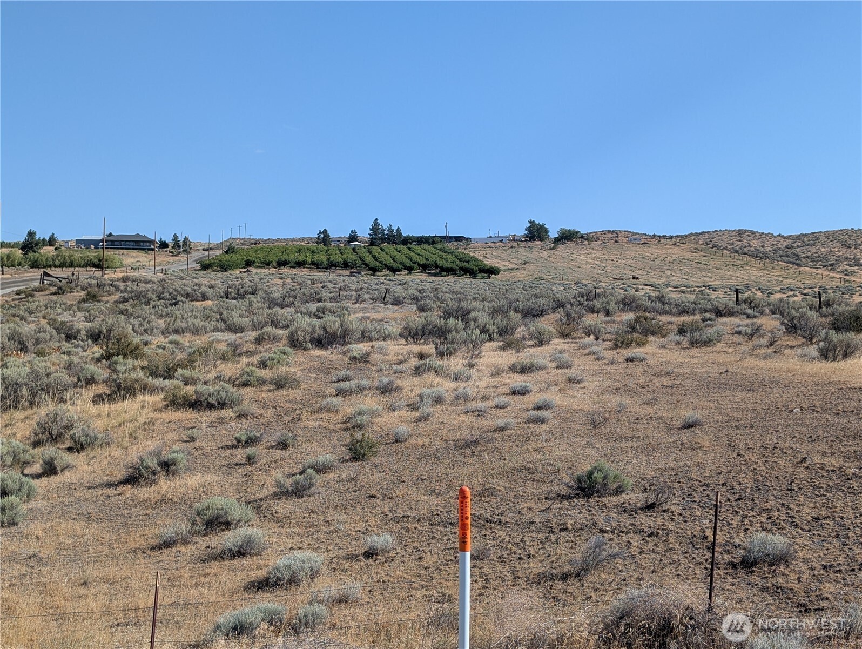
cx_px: 431
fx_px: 1222
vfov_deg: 29.7
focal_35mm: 49
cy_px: 324
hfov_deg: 38.9
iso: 19
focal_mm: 6.9
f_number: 1.68
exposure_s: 1/1056
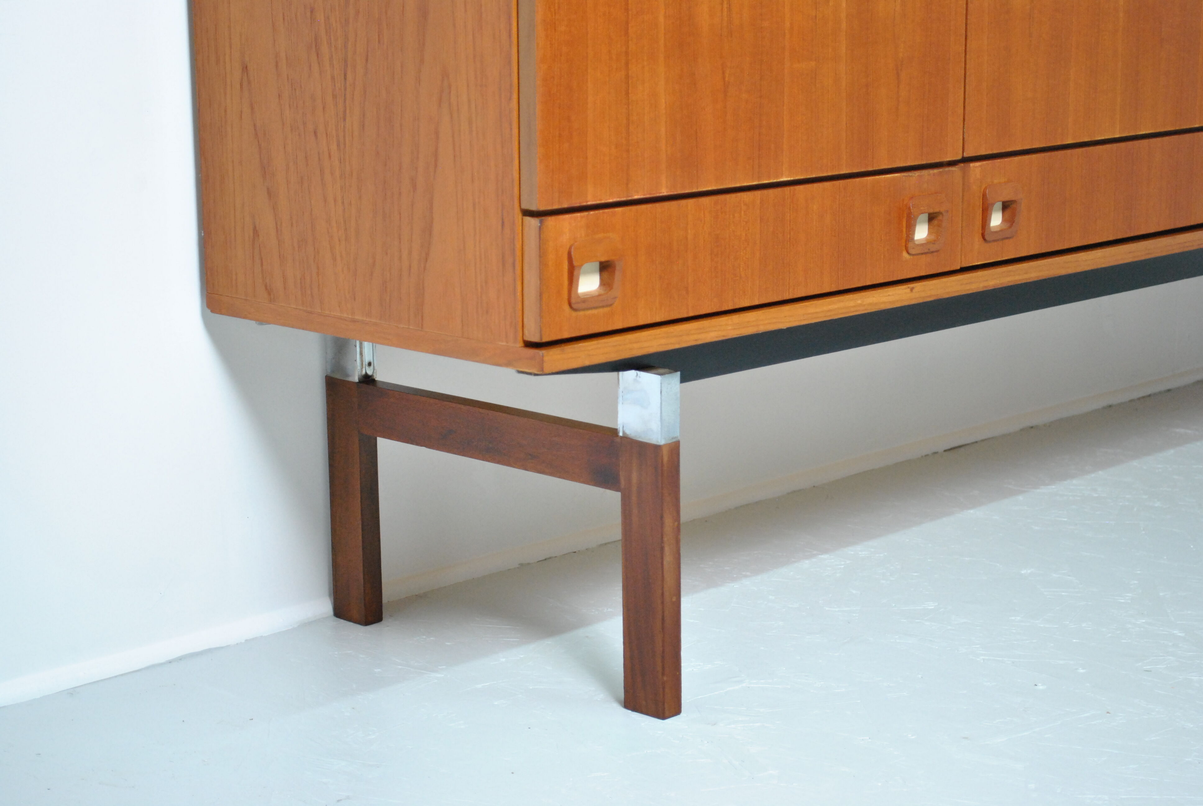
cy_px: 403
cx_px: 602
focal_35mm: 69
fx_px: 2309
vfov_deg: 19.8
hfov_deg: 29.2
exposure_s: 1/30
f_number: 5.3
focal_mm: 46
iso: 1000
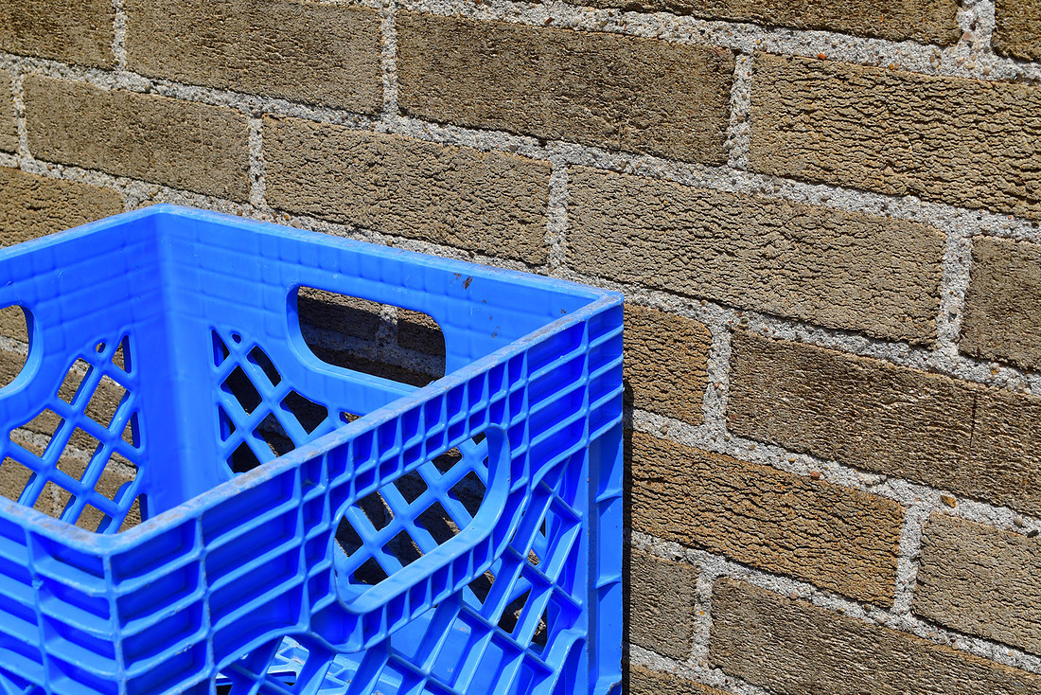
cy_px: 348
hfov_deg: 38.2
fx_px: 1504
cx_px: 520
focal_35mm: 52
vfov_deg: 26.0
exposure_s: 1/640
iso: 200
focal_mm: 35
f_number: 11
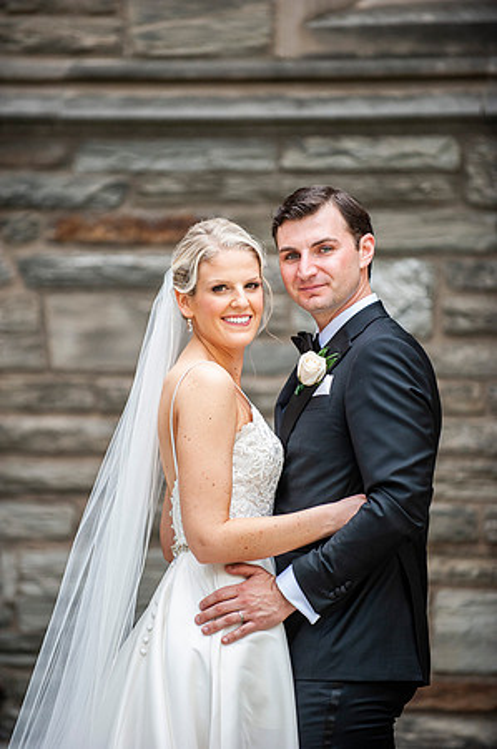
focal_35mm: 200
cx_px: 248
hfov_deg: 6.9
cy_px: 374
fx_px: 4151
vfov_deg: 10.3
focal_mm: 200
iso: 1600
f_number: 2.8
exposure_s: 1/2500
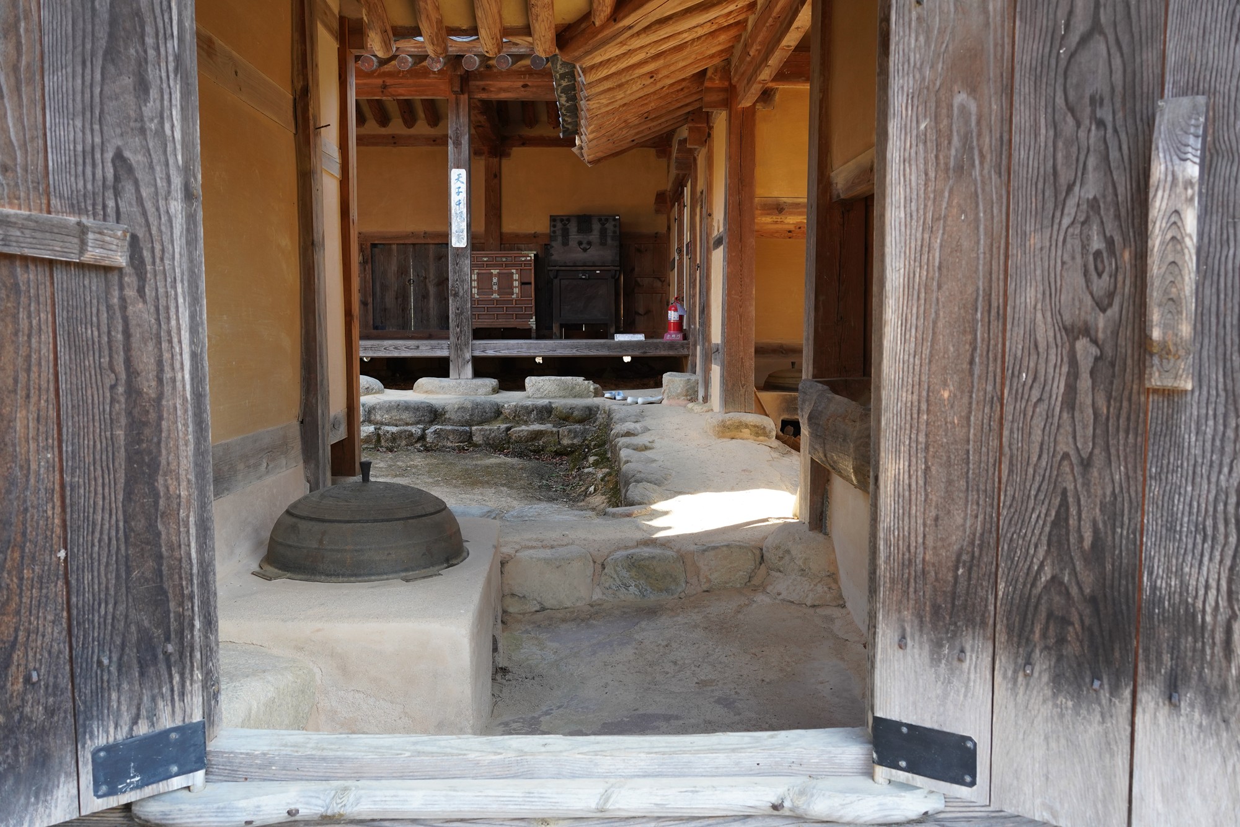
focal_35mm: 28
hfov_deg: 65.5
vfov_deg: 46.4
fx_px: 965
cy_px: 414
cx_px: 620
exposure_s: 1/100
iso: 800
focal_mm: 28
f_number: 8
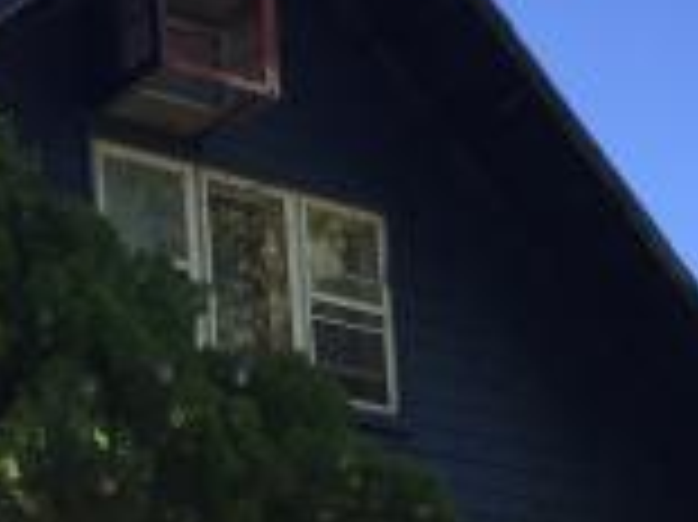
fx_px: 2418
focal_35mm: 120
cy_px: 860
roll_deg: +2.1
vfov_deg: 11.6
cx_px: -50
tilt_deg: +6.8
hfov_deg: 16.0
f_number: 2.2
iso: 32
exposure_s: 1/648
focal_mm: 4.15
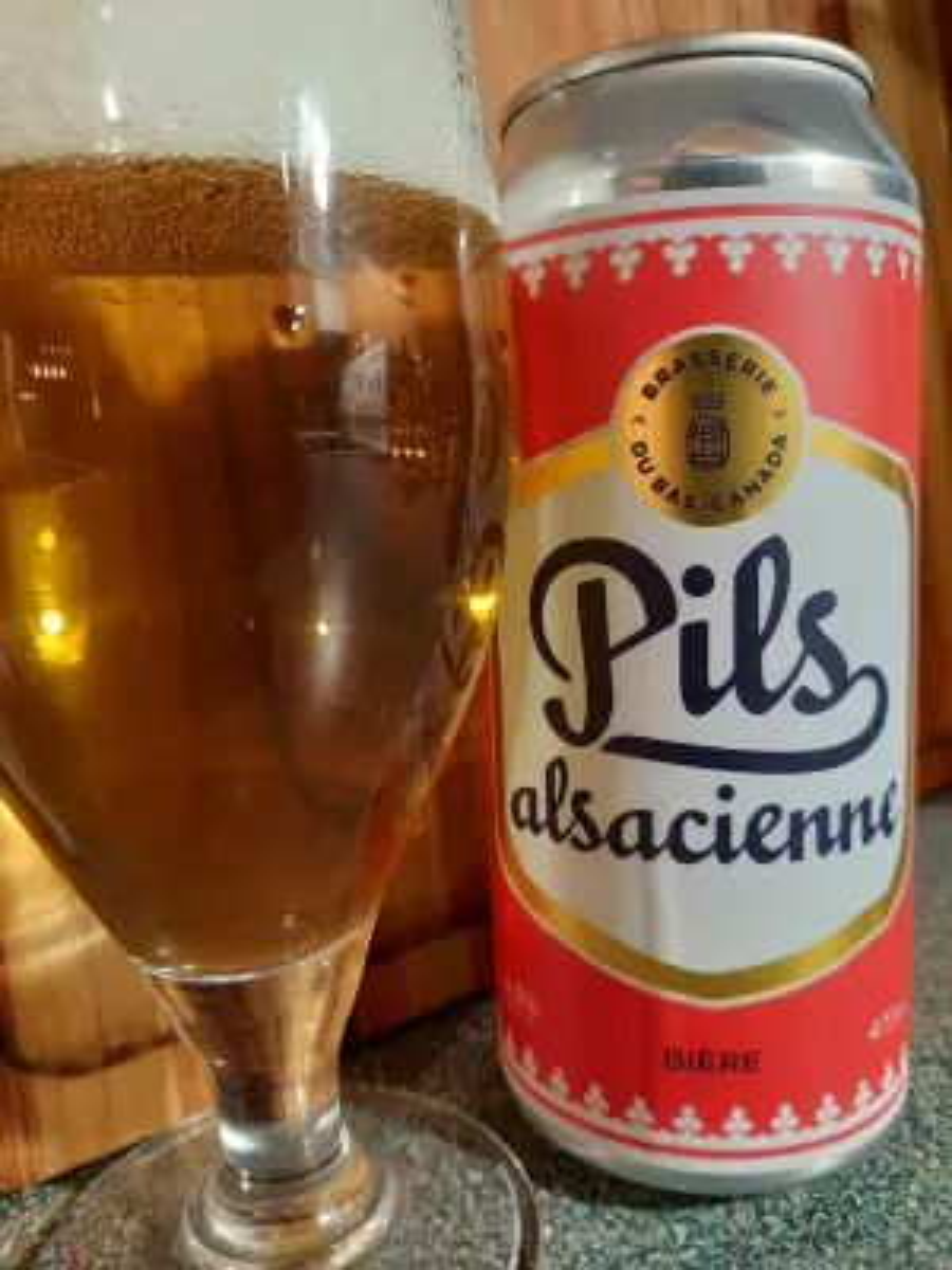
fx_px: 917
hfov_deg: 54.9
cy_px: 635
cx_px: 476
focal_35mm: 25
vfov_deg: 69.4
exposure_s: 1/30
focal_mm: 4.6
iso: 320
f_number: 2
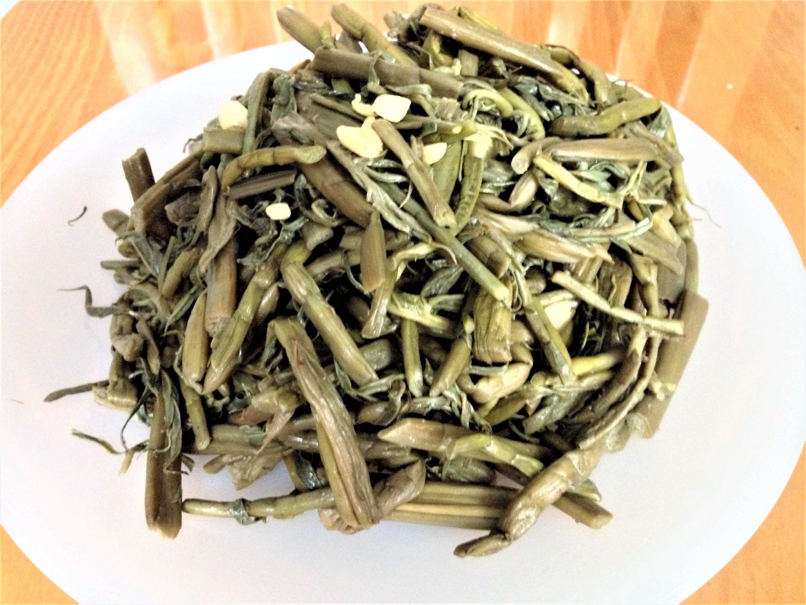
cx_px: 403
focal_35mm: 33
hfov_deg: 55.4
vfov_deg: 42.9
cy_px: 302
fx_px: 768
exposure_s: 1/15
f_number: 2.4
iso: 640
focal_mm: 4.12
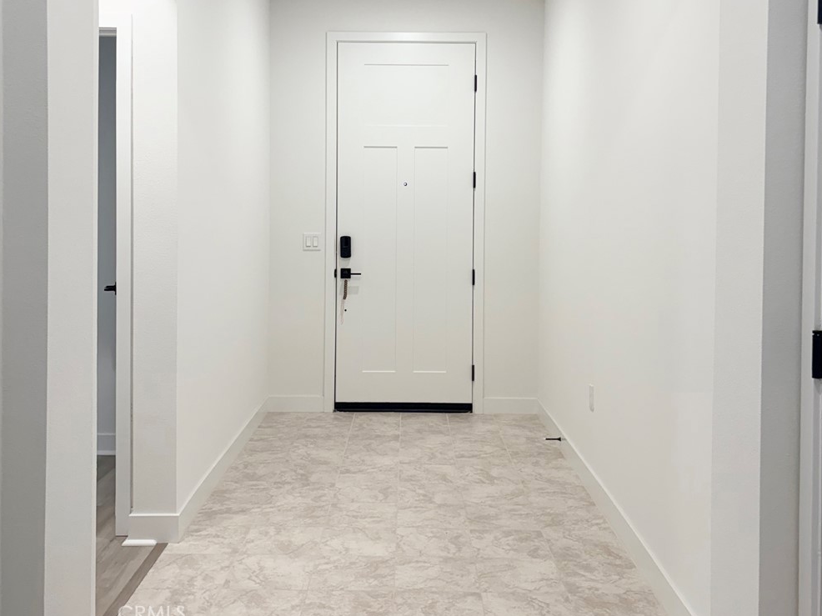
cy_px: 305
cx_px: 411
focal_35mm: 27
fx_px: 641
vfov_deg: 51.3
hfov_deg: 65.3
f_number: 1.6
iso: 80
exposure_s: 1/120
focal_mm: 5.96
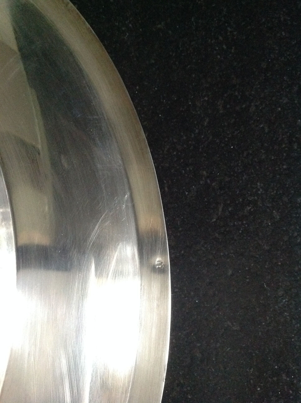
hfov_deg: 40.6
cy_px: 202
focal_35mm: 35
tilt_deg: -80.4
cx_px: 150
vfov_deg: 52.7
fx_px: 407
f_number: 2.4
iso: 640
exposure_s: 1/15
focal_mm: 4.28
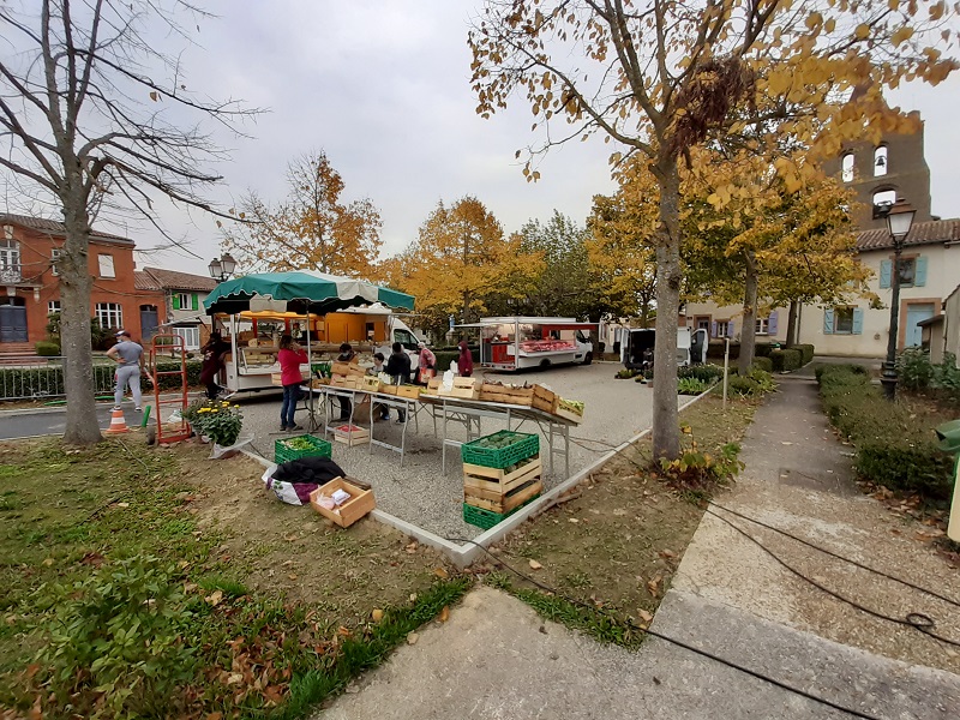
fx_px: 361
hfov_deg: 106.2
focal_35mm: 13
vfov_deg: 89.9
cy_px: 360
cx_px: 480
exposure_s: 1/177
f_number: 2.2
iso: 40
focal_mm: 1.13
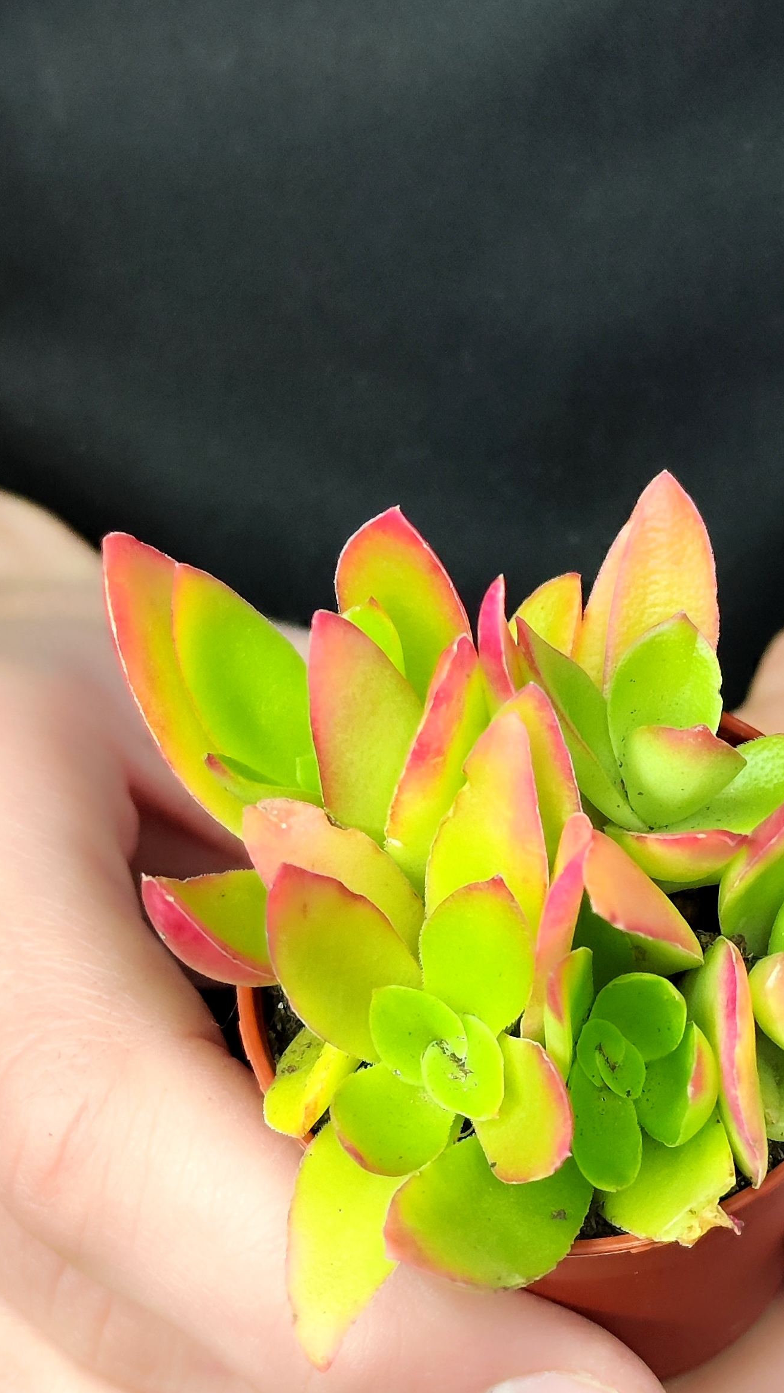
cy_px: 773
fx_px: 1626
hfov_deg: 26.8
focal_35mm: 44
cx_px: 580
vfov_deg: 46.3
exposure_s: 1/50
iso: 1340
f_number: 1.69
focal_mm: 7.01
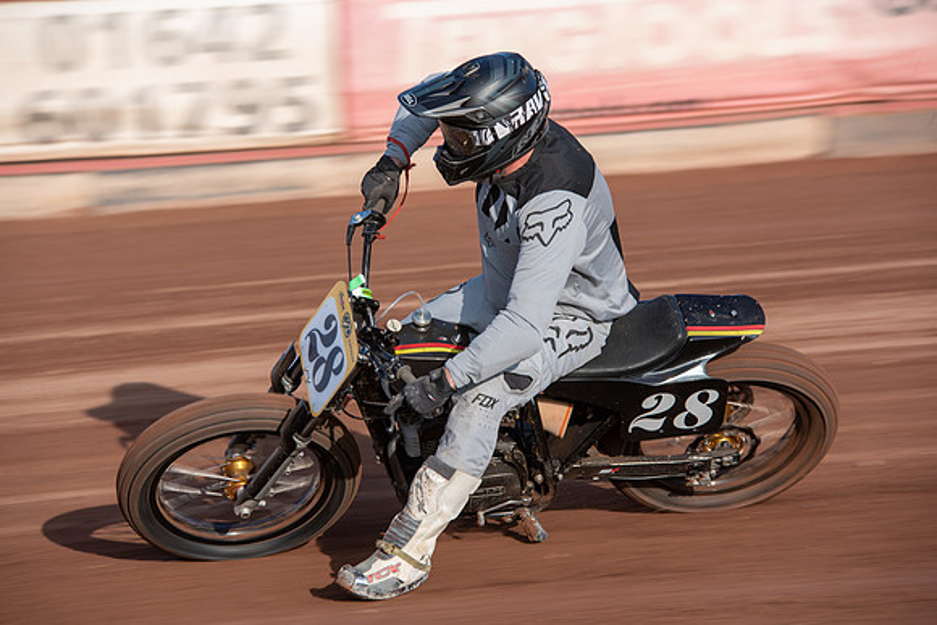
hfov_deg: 11.7
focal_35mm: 175
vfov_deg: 7.9
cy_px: 312
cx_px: 468
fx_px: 4556
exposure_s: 1/200
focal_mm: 175
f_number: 5.6
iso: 100
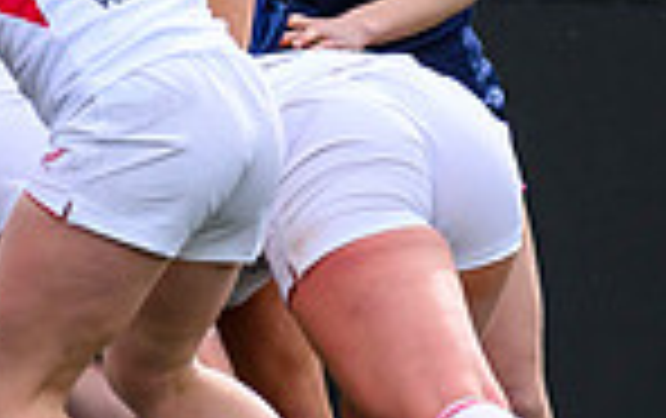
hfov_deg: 0.6
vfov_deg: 0.4
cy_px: 147
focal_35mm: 3407
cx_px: -347
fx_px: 61933
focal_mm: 560
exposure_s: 1/2000
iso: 500
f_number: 4
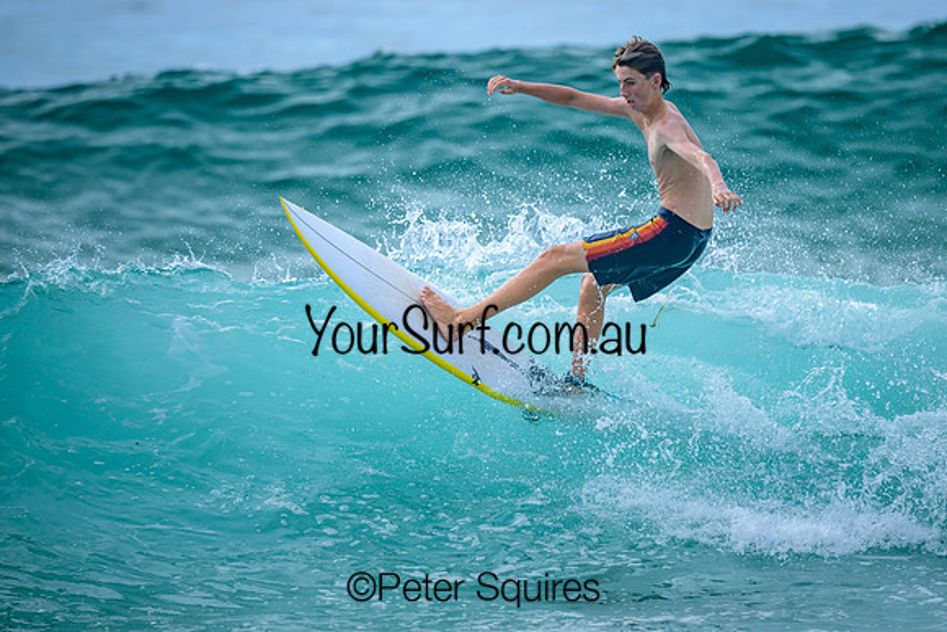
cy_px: 291
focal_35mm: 933
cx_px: 550
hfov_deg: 2.2
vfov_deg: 1.5
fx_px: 24540
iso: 500
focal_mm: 800
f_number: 6.3
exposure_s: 1/3200
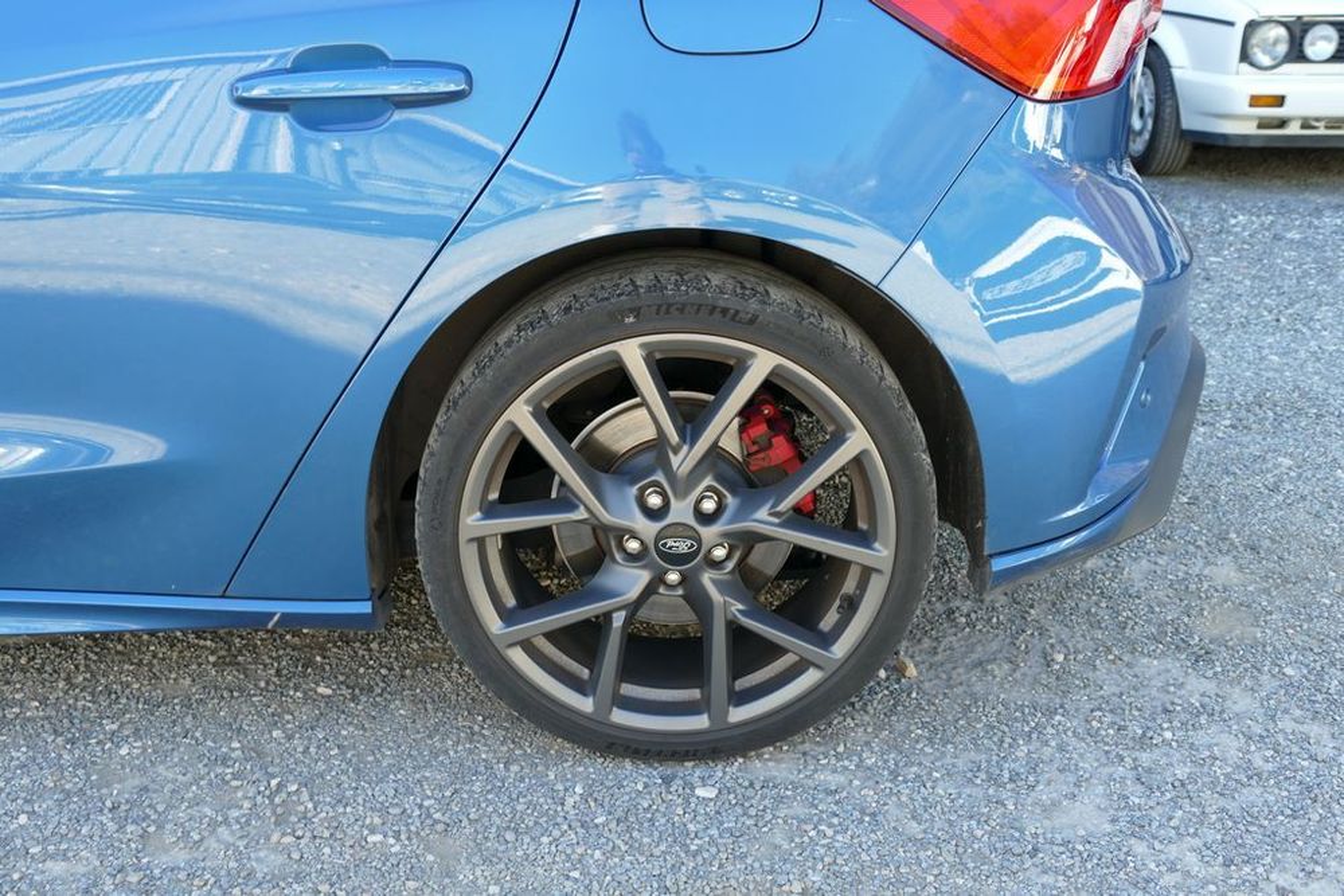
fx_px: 1419
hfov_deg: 50.7
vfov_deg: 35.1
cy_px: 448
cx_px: 672
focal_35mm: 38
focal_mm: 13.97
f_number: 3.1
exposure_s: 1/100
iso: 125
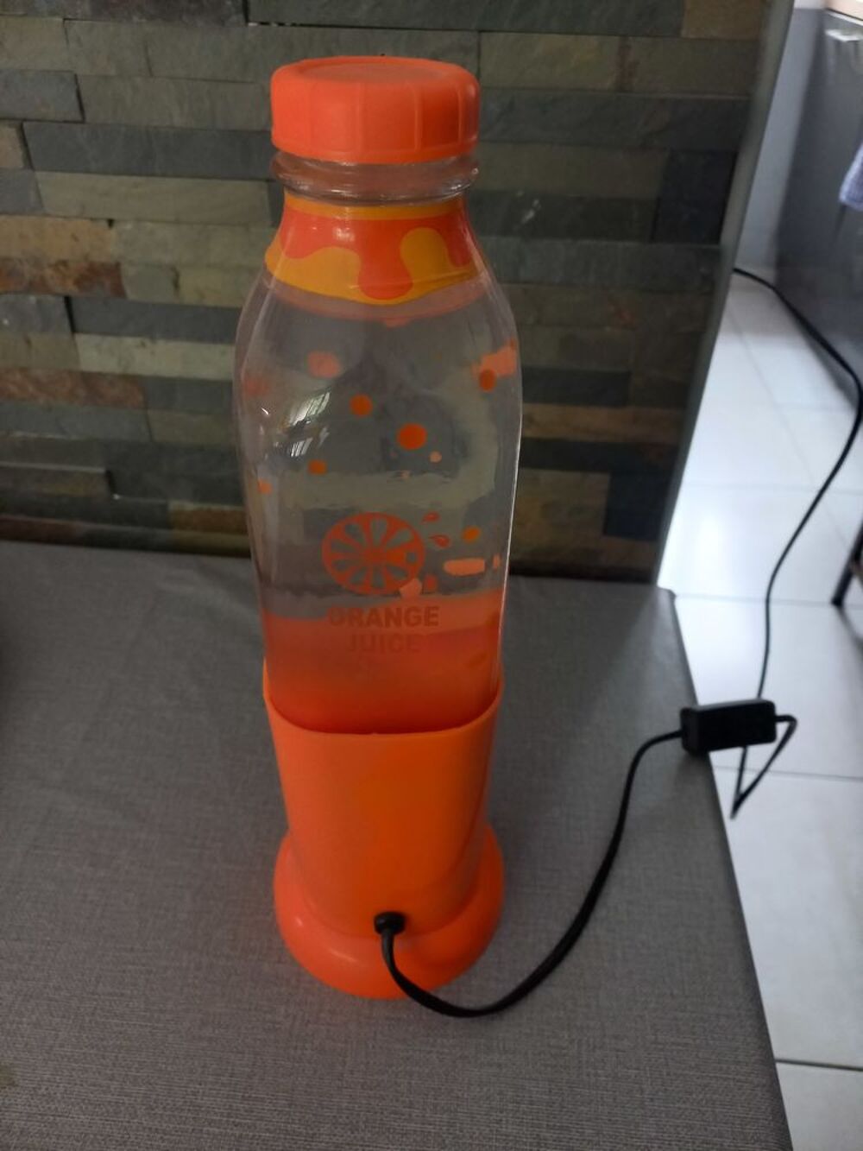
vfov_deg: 69.4
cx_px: 432
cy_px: 576
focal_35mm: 25
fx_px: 831
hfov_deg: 54.9
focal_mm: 4.65
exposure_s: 1/20
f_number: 1.8
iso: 800
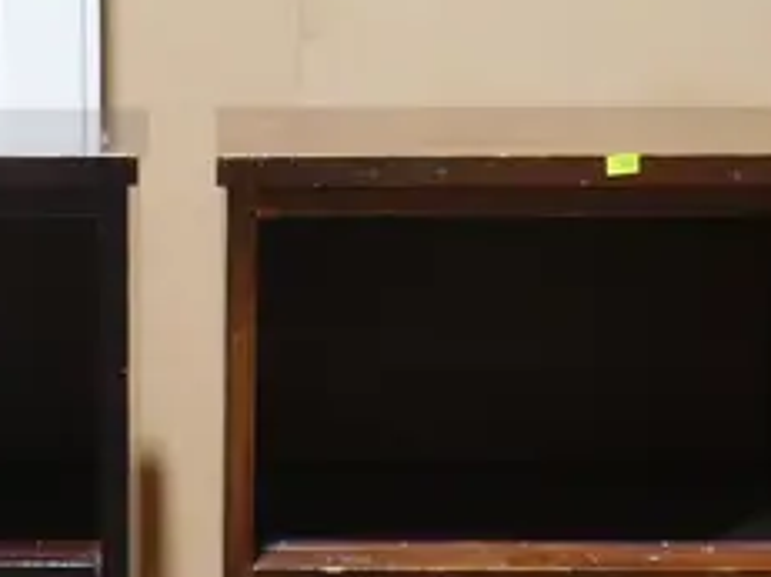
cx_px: 113
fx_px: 2760
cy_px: 1087
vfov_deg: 11.0
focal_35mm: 124
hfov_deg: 15.8
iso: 400
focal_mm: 14
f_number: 3.5
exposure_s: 1/60
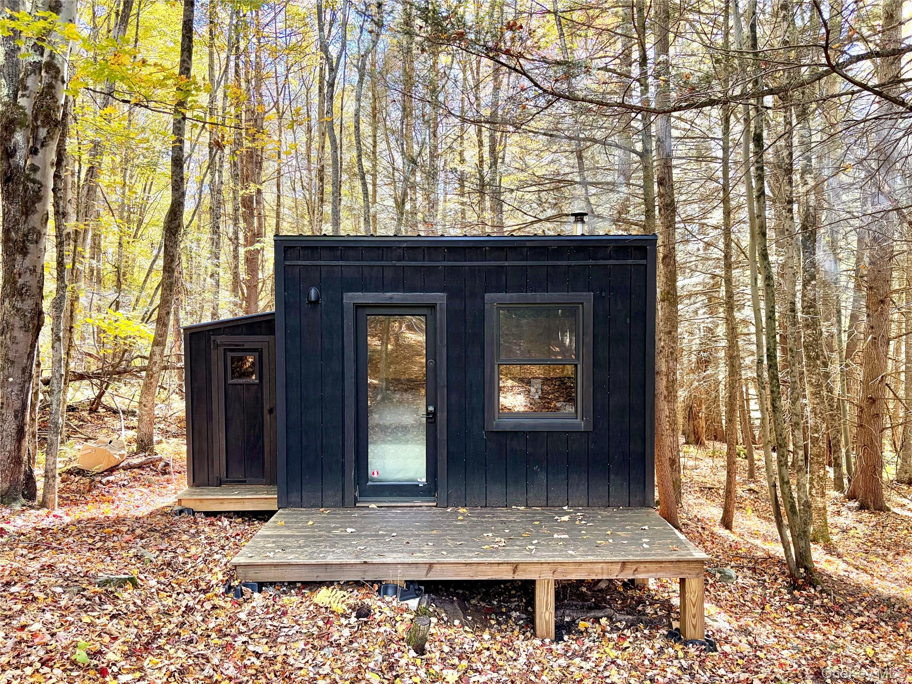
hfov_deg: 67.3
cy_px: 342
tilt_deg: -2.1
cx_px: 456
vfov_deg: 53.1
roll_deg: +1.1
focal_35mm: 26
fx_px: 685
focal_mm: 5.96
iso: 125
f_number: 1.6
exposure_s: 1/110
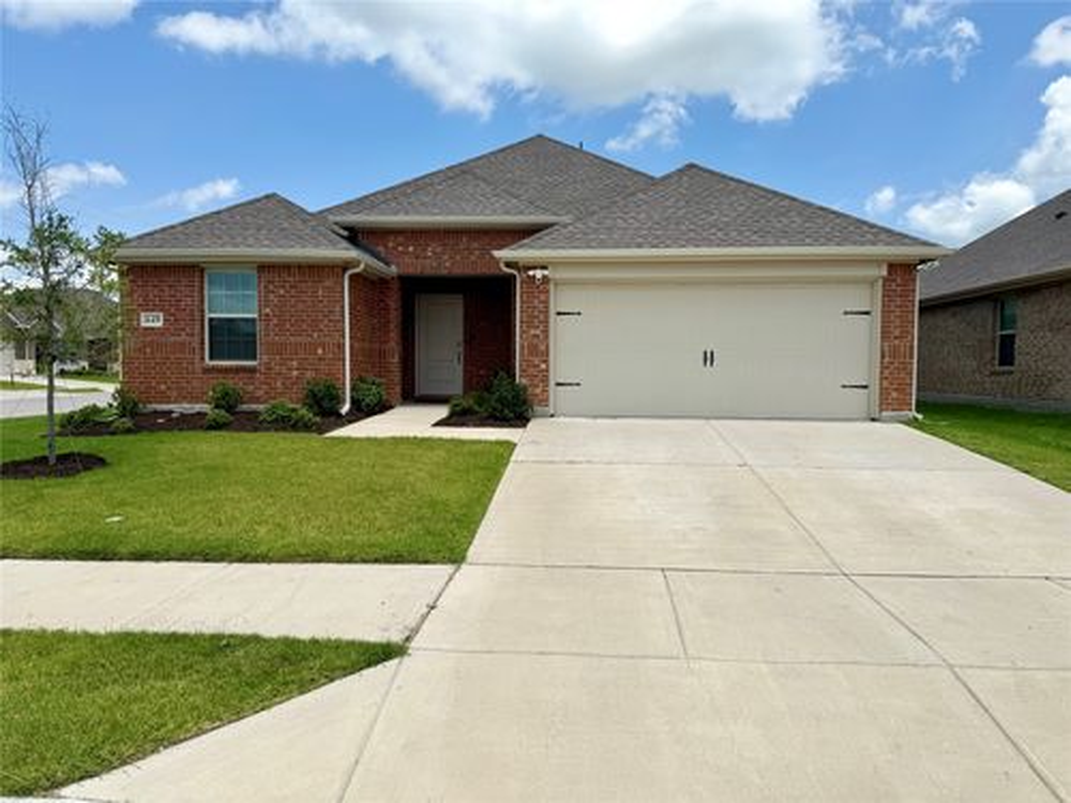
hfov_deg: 71.6
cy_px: 402
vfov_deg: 56.8
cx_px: 536
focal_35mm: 24
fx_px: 743
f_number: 1.78
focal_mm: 6.76
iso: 80
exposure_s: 1/6173
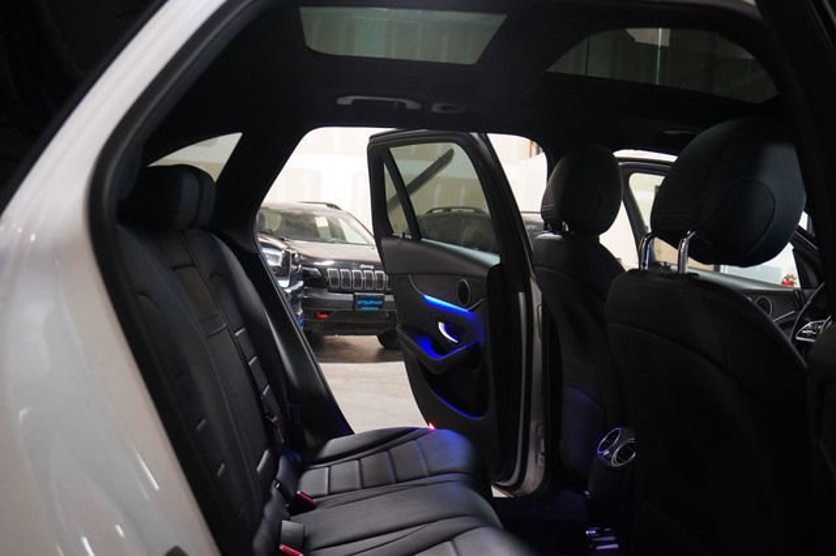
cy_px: 278
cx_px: 418
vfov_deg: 36.8
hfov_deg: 53.2
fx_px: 836
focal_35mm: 36
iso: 6400
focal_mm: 24
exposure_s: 1/50
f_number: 4.5
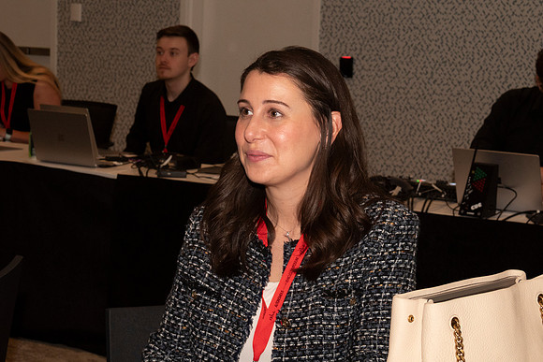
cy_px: 181
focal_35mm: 75
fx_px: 1131
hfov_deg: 27.0
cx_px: 272
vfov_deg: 18.2
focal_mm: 50
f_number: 11
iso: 2000
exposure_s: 1/80
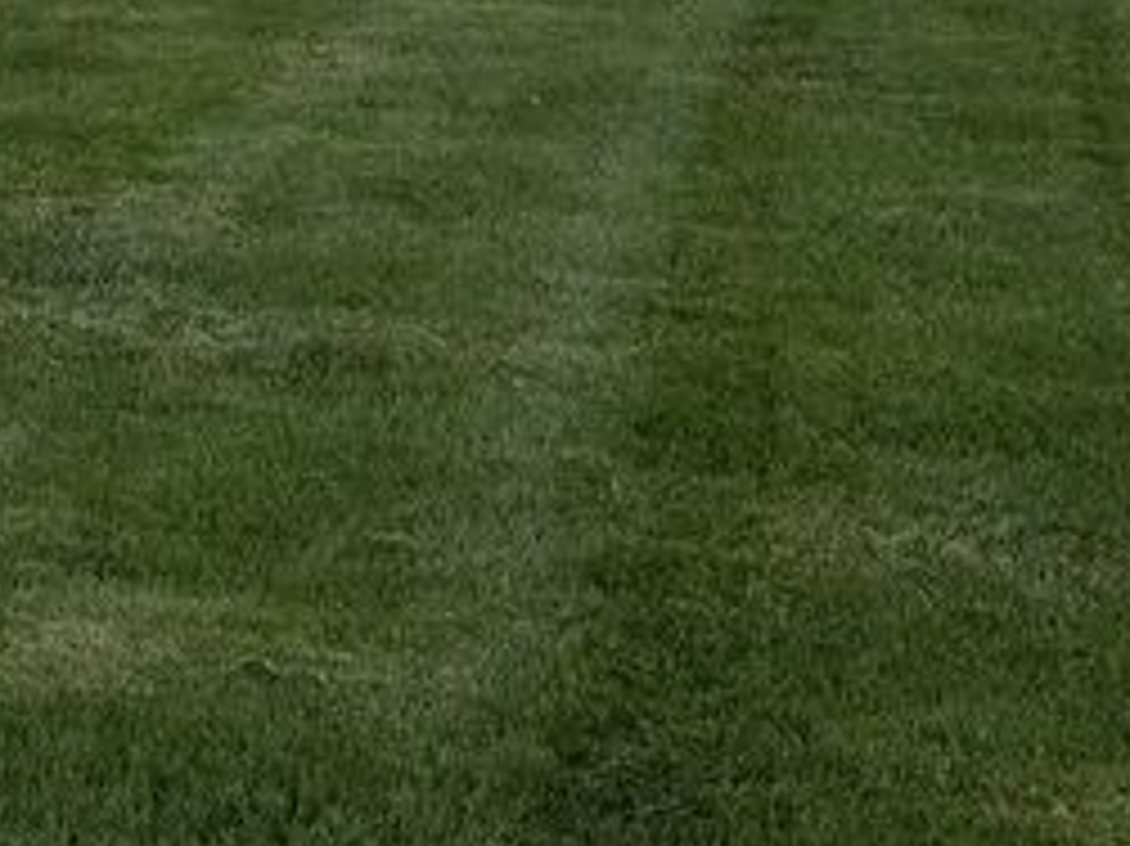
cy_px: -652
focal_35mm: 106
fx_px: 3459
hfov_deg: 18.0
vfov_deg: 12.7
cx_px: -59
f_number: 1.6
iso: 50
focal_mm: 5.96
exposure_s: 1/478
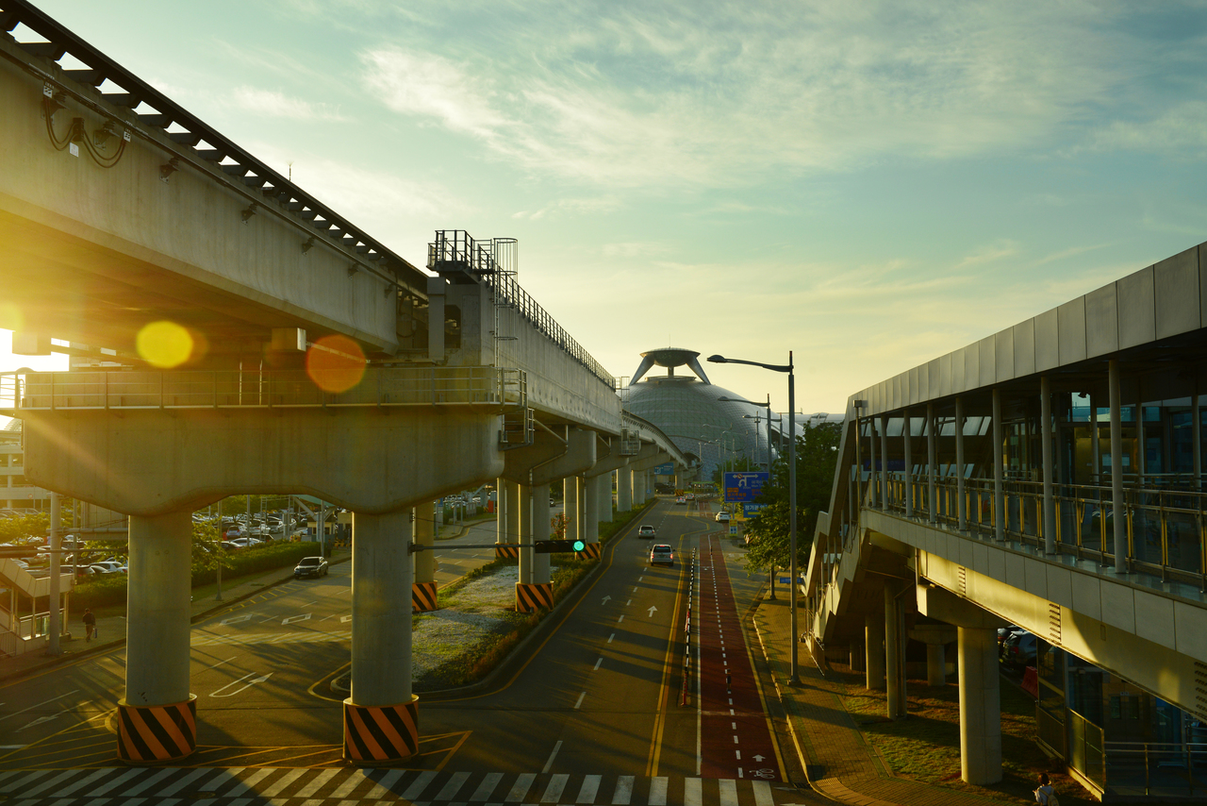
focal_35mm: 38
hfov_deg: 50.7
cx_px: 604
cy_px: 403
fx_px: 1274
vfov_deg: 35.1
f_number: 13
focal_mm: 38
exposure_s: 1/160
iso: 400
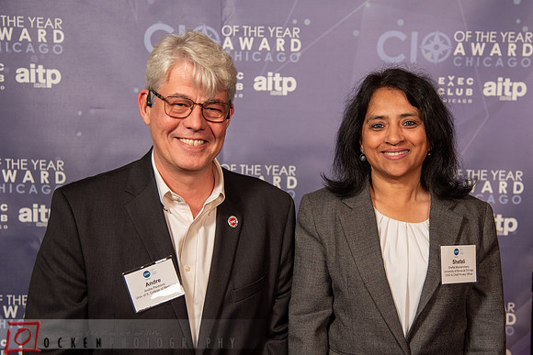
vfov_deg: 20.7
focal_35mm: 66
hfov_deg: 30.7
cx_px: 301
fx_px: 971
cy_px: 206
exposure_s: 1/125
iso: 400
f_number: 4
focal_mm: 52
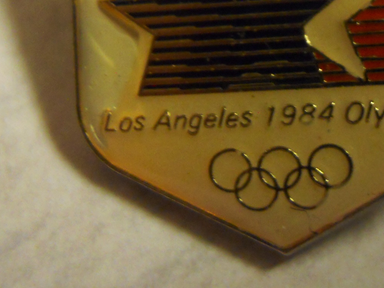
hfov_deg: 26.8
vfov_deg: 19.7
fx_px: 799
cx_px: 277
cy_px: -18
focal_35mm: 72
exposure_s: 1/30
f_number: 2.7
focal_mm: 5
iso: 400
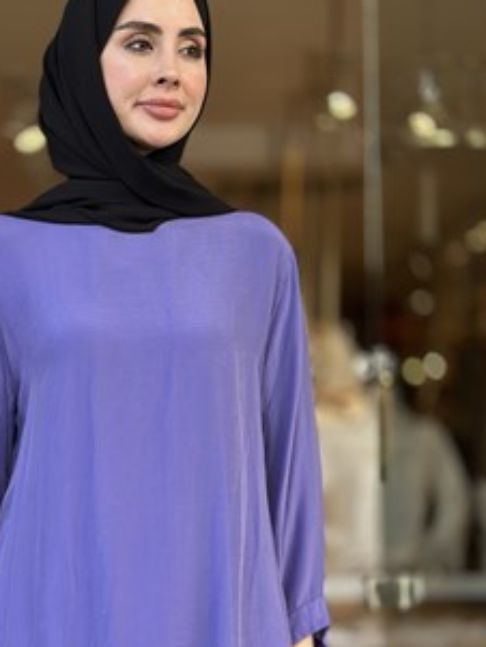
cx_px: 129
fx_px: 1553
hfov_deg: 17.7
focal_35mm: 83
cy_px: 479
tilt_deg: -0.5
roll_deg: +0.0
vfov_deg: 23.3
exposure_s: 1/379
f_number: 1.78
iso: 80
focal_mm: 6.86
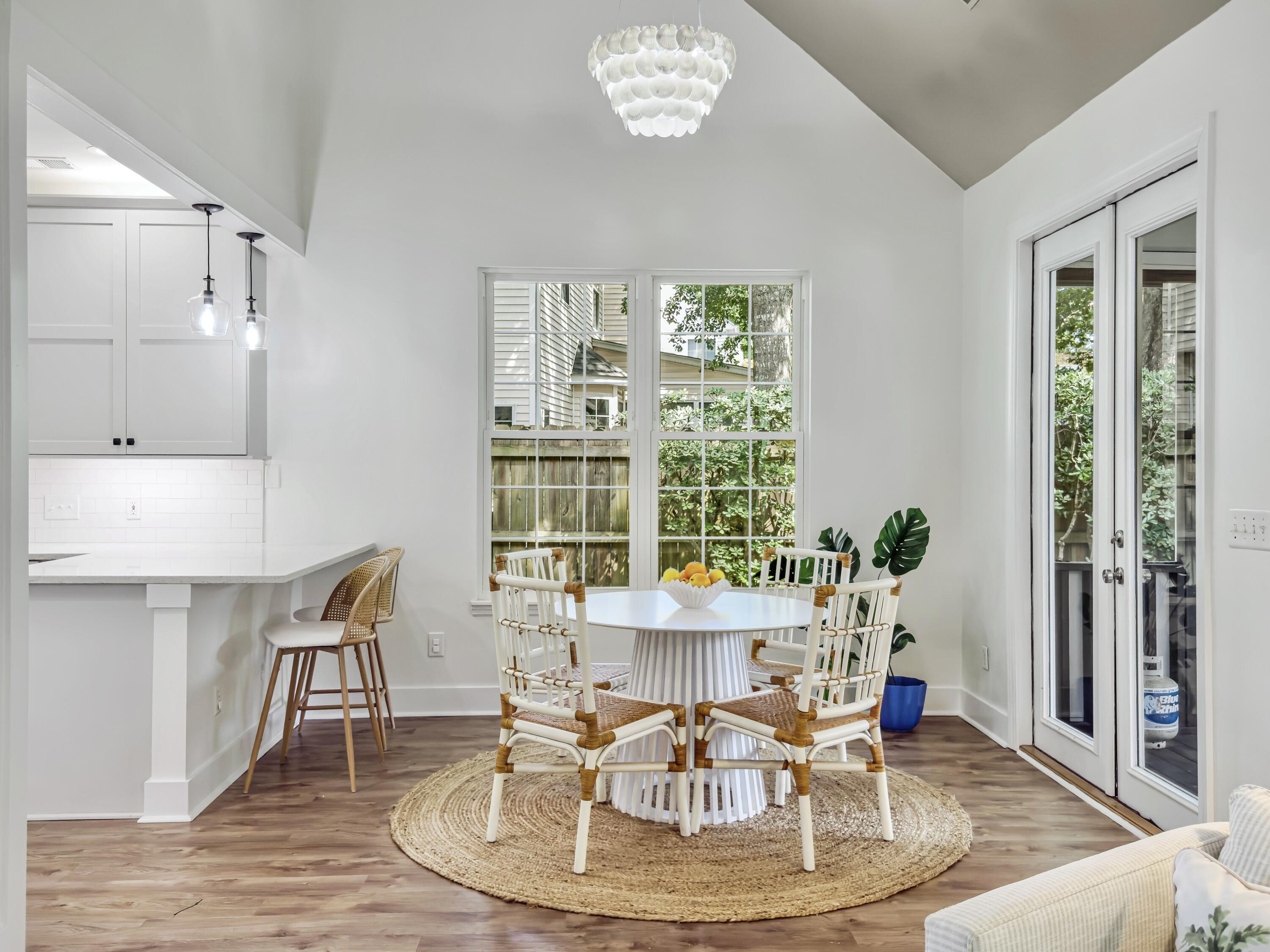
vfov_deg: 46.8
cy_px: 476
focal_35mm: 30
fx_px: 1100
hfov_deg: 60.0
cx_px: 635
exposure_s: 1/120
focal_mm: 6.76
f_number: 1.8
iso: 125
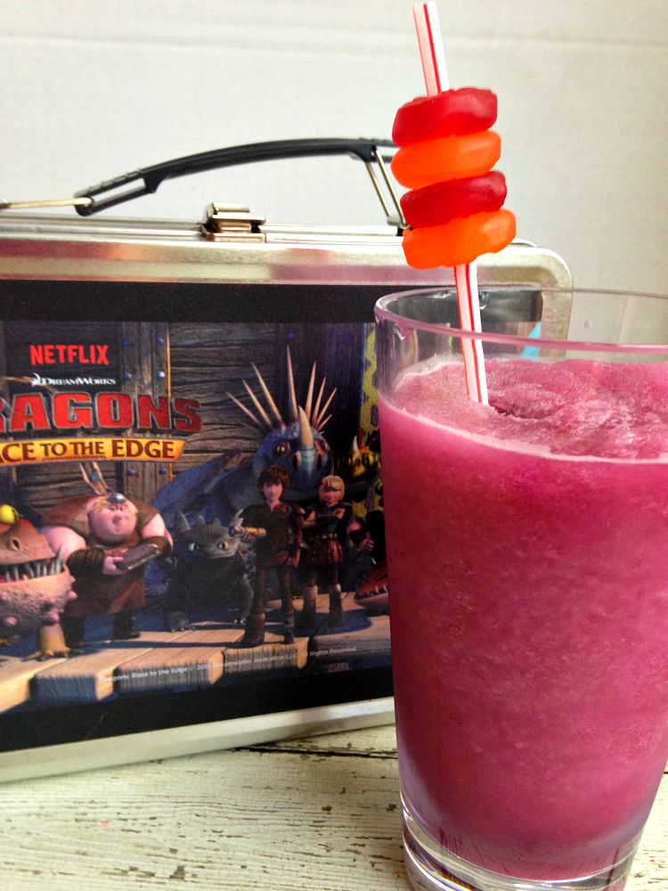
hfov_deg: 42.9
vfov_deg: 55.4
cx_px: 334
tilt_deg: -19.9
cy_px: 446
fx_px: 849
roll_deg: -1.8
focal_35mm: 33
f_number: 2.4
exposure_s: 1/20
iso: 100
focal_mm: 4.12
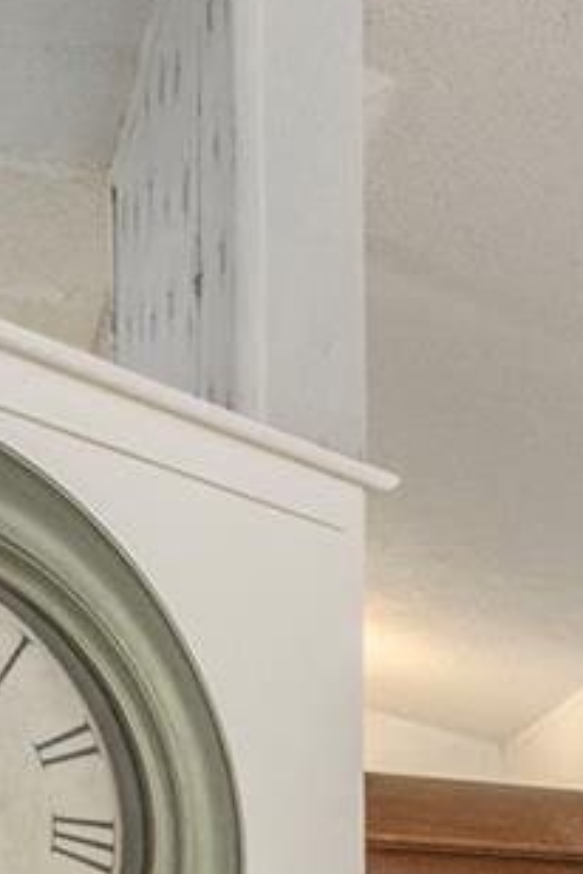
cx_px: 2241
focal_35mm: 106
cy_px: 1254
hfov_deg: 8.3
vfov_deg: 17.6
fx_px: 2575
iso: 320
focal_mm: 16
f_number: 8
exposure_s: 1/125
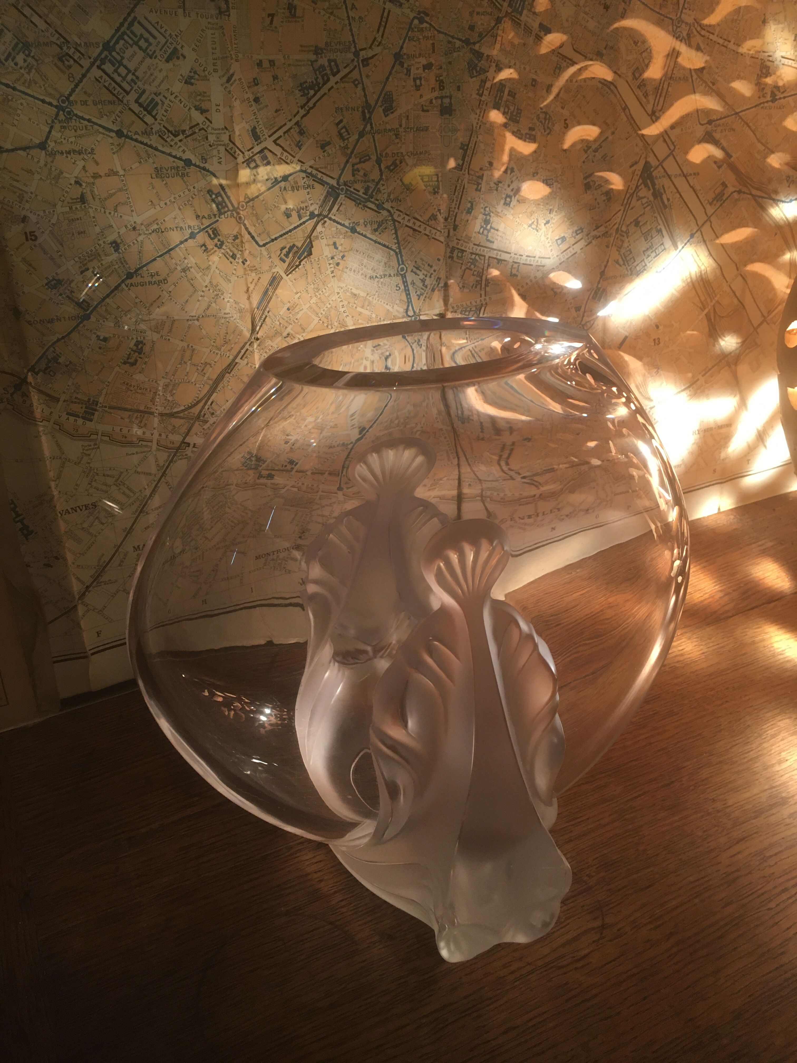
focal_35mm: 29
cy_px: 532
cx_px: 398
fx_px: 890
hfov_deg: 48.2
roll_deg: +0.1
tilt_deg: -31.9
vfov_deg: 61.7
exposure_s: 1/33
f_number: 2.2
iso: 125
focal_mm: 4.15
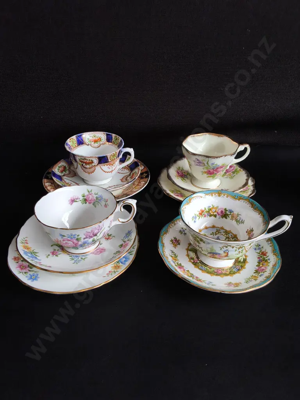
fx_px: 312
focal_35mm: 27
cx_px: 150
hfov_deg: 51.4
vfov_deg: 65.3
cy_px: 200
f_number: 2
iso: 125
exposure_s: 1/100
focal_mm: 2.87
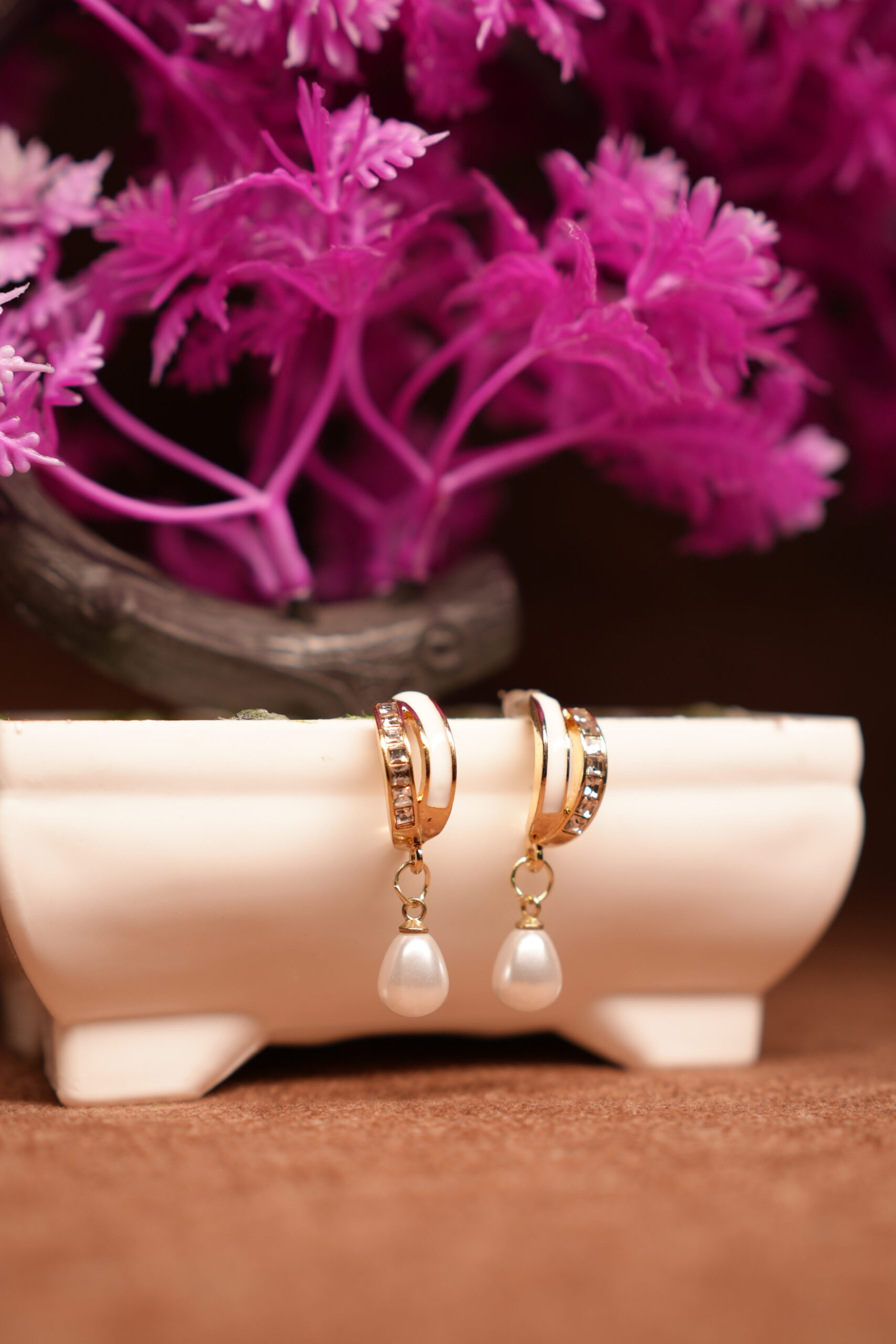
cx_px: 448
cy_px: 672
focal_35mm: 52
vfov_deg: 38.2
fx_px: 1941
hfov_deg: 26.0
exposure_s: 1/160
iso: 100
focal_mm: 35
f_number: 2.5
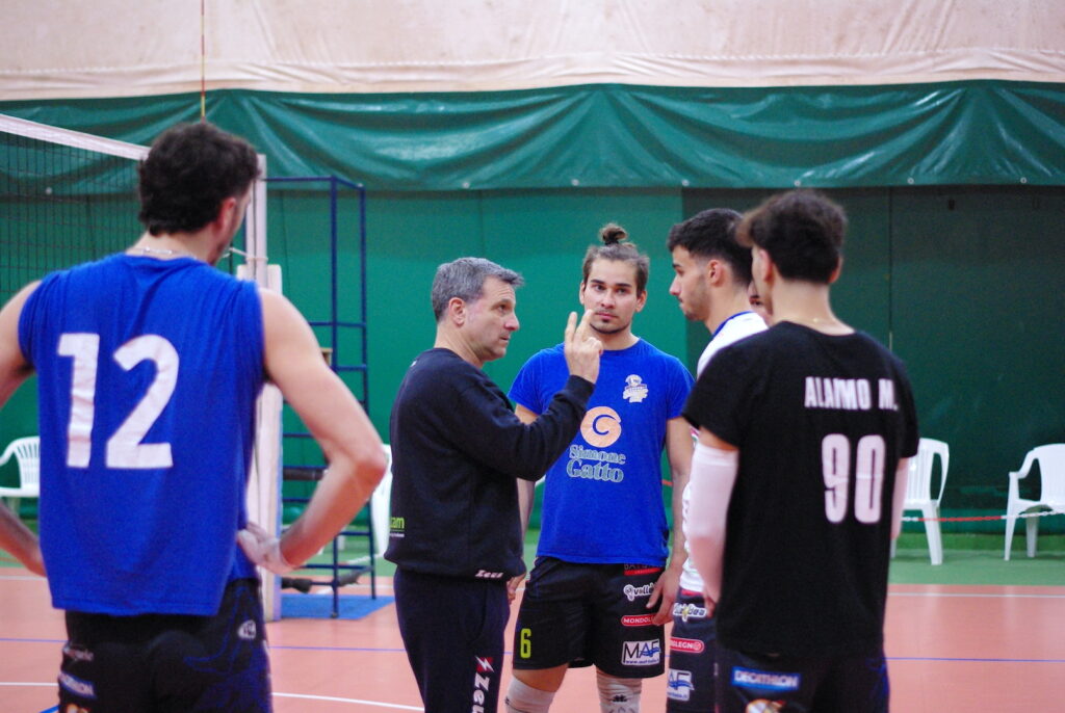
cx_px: 532
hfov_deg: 27.0
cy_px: 356
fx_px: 2222
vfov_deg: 18.2
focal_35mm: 75
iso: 1600
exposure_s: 1/250
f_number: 1.8
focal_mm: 50
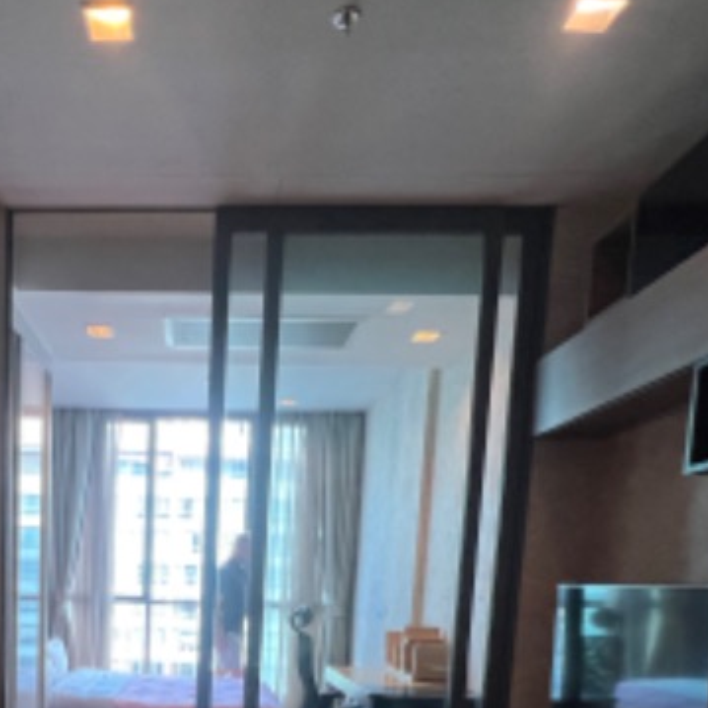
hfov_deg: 48.2
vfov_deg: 44.6
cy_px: 682
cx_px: 142
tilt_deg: -6.9
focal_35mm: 32
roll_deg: +0.3
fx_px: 740
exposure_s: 1/100
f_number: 1.8
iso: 250
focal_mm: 1.57
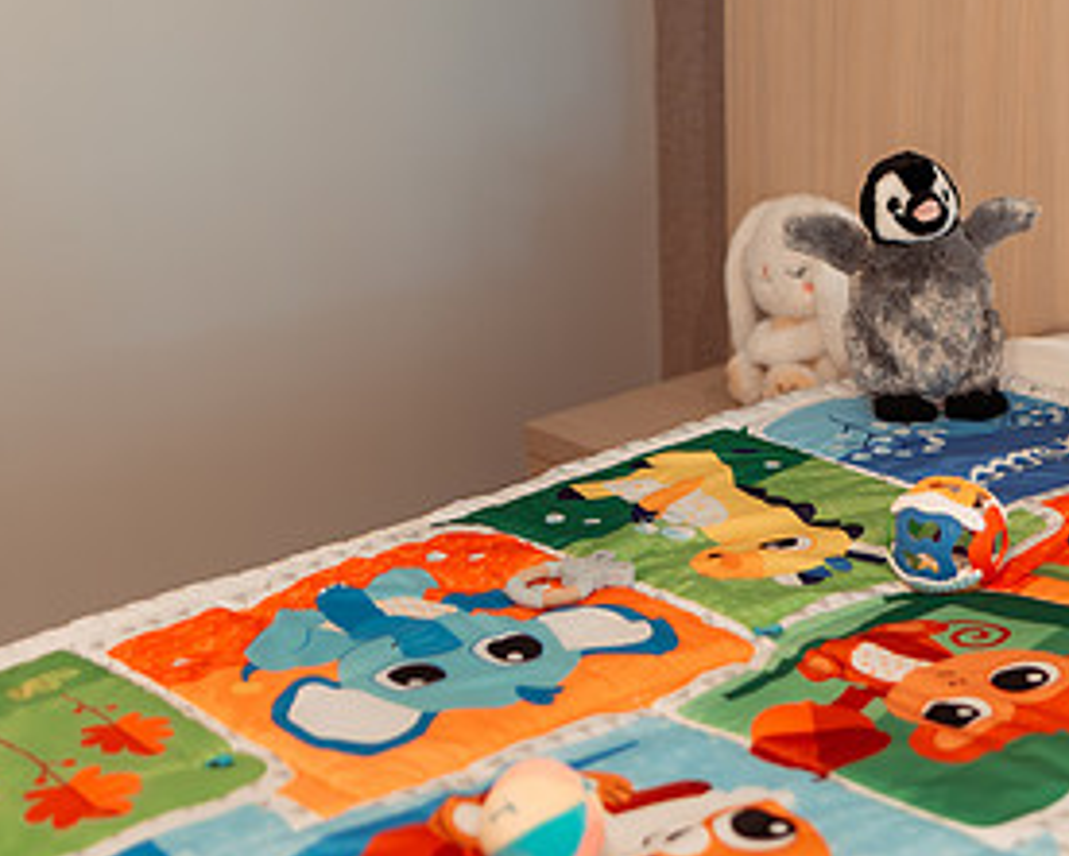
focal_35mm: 69
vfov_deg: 22.2
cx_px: 895
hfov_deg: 26.8
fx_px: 2184
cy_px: 440
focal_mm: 35
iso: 1250
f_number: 2
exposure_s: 1/125
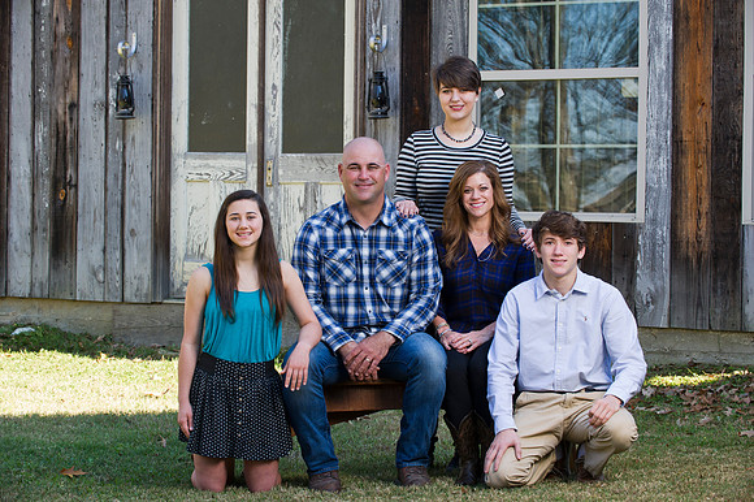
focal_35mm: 90
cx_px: 377
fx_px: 1884
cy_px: 251
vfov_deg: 15.2
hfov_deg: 22.6
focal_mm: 90
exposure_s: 1/125
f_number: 6.3
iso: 400
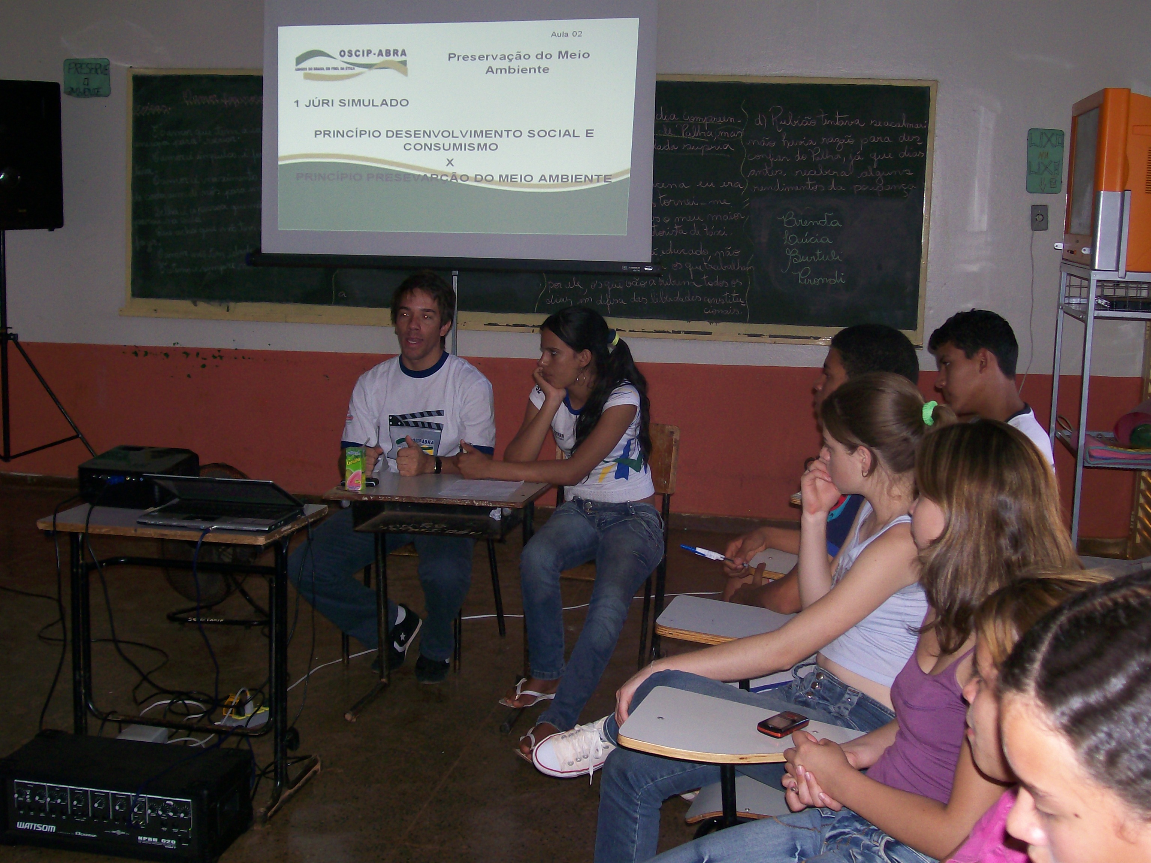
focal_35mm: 45
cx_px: 576
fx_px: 1496
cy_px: 432
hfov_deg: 42.1
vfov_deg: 32.2
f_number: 3
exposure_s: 1/73.1
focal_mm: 7.6
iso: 80
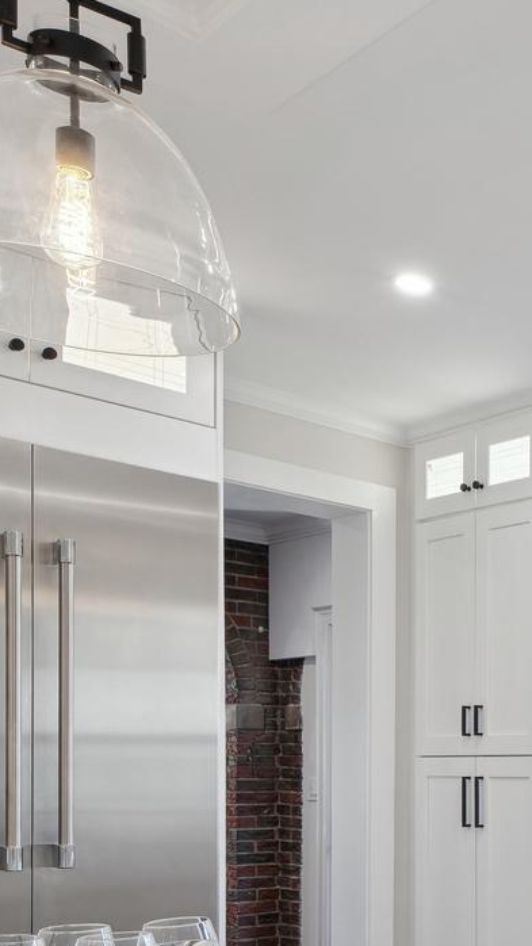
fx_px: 1079
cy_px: 792
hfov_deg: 22.2
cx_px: 824
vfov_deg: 44.4
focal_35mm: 43
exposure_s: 1/20
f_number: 9
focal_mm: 14
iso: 200
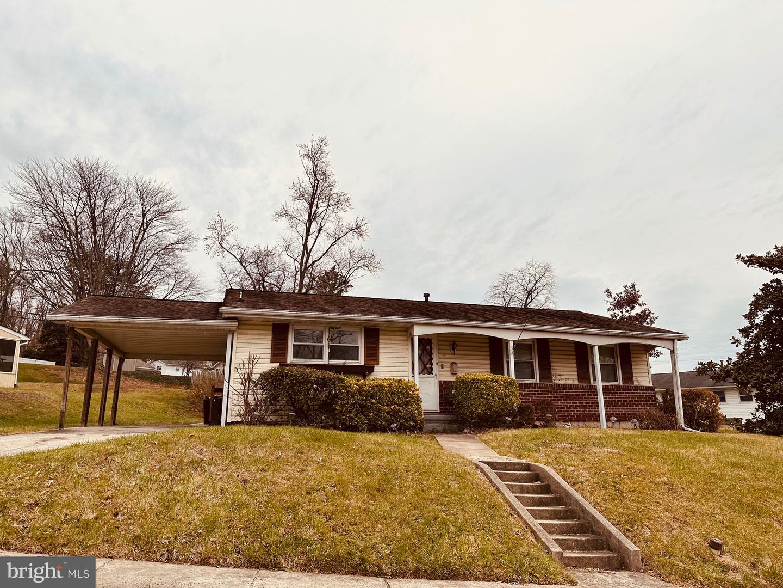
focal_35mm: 24
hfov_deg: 71.6
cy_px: 294
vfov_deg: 56.8
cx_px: 392
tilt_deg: +12.9
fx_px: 543
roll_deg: +1.9
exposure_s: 1/3472
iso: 80
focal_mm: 6.86
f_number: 1.78
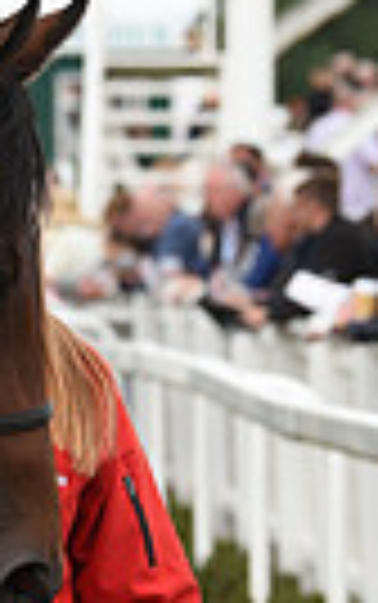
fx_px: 7632
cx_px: -702
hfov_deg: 2.8
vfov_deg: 4.5
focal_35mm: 464
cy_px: 160
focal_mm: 105
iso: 500
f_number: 5
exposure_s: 1/1000
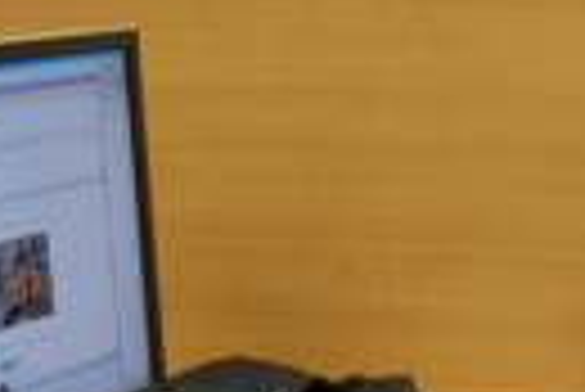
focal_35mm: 138
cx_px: 310
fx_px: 2245
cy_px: 813
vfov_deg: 9.3
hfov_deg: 14.8
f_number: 3.8
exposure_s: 1/40
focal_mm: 20
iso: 400
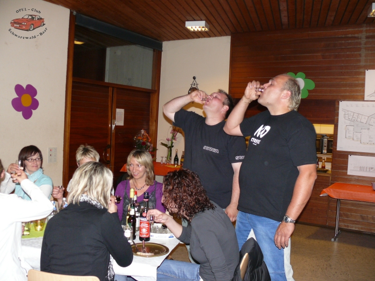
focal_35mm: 35
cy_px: 140
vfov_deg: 40.7
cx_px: 188
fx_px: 379
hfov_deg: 52.6
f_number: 2.8
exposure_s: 1/30
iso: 160
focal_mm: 7.4
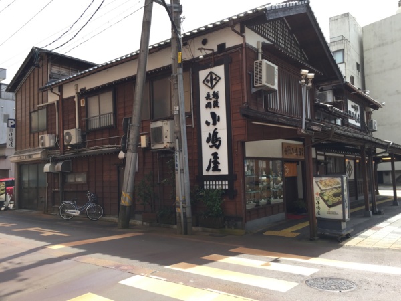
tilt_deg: +2.5
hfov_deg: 61.7
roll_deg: +2.2
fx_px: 336
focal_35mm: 29
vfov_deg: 48.2
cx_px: 200
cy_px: 150
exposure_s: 1/581
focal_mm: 4.15
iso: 32
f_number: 2.2
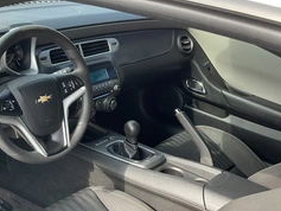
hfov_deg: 38.6
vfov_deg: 29.2
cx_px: 106
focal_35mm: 49
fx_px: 398
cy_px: 160
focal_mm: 3
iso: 25
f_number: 1.8
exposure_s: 1/153
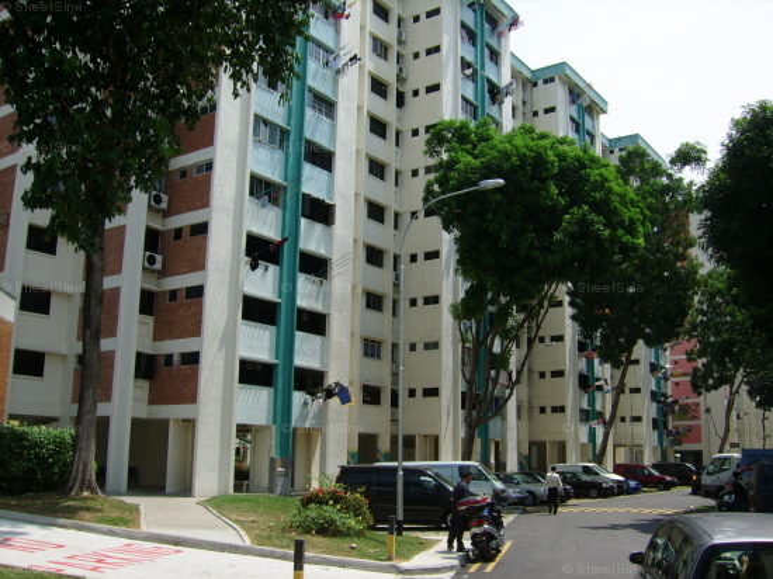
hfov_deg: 52.6
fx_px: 781
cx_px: 386
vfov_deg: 40.7
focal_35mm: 35
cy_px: 290
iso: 50
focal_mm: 5.95
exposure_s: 1/500
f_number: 5.8
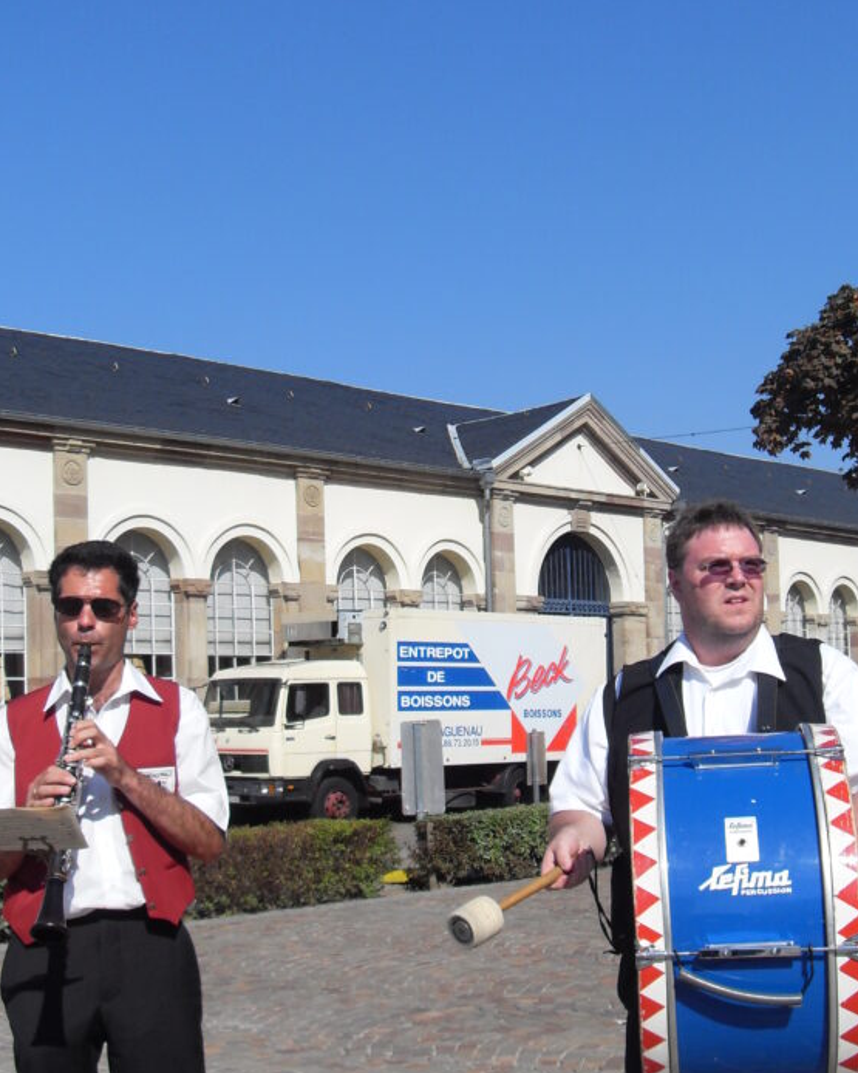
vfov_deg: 37.8
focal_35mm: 49
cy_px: 686
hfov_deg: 30.8
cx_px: 442
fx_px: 1556
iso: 80
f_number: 7
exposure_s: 1/350
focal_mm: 6.3
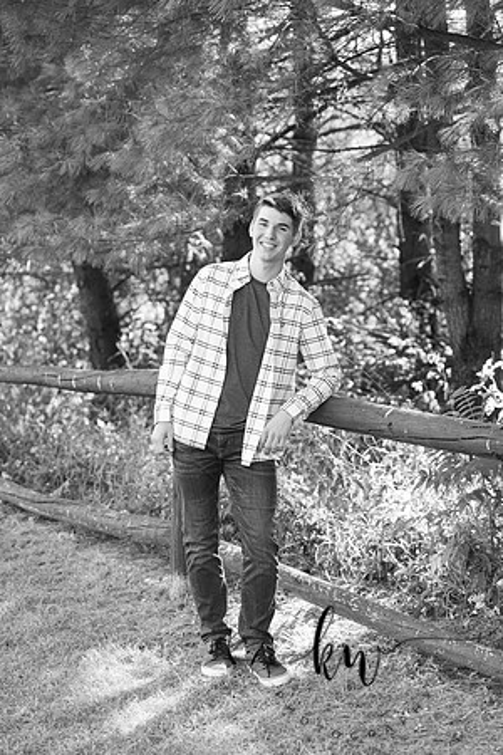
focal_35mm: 70
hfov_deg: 19.5
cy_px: 378
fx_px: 1467
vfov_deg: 28.8
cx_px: 252
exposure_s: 1/250
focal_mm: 70
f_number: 3.2
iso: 400
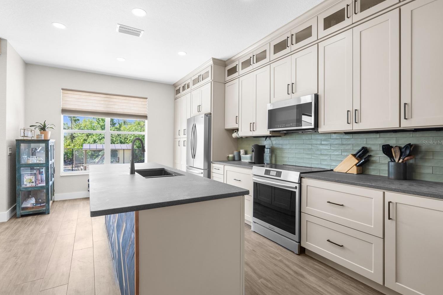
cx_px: 214
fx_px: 209
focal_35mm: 17
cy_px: 143
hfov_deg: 93.2
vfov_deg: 70.4
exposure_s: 1/13
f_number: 8
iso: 400
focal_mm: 16
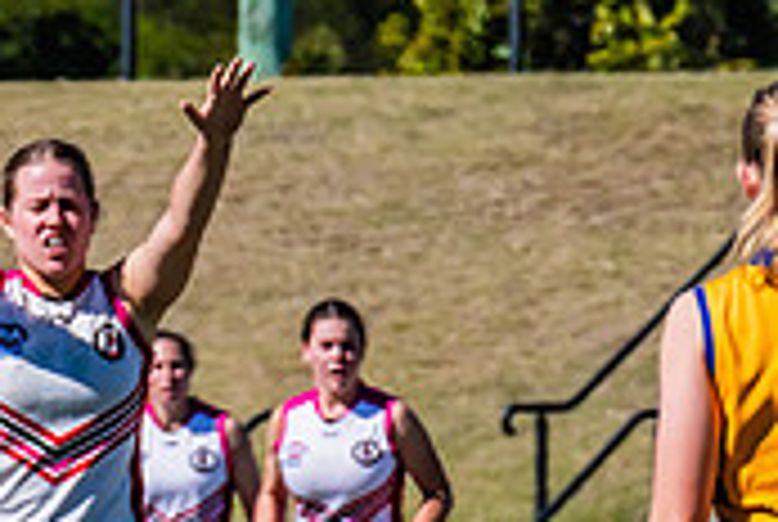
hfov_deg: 1.5
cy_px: 507
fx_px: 30632
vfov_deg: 1.0
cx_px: -437
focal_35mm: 1415
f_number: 13
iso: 800
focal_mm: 360
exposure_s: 1/1600
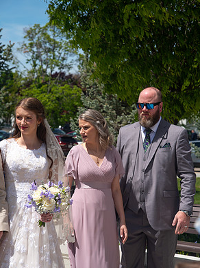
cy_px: 136
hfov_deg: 16.2
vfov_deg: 21.6
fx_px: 702
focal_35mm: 91
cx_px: 98
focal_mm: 82
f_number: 6.3
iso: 100
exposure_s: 1/400
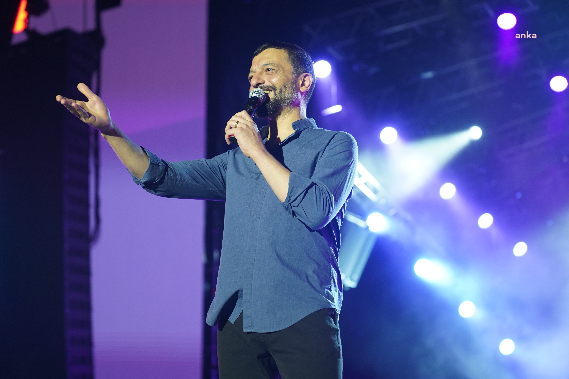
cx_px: 284
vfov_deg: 19.5
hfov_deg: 28.8
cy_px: 190
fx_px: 1106
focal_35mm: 70
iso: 2000
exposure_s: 1/200
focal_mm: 70
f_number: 2.8
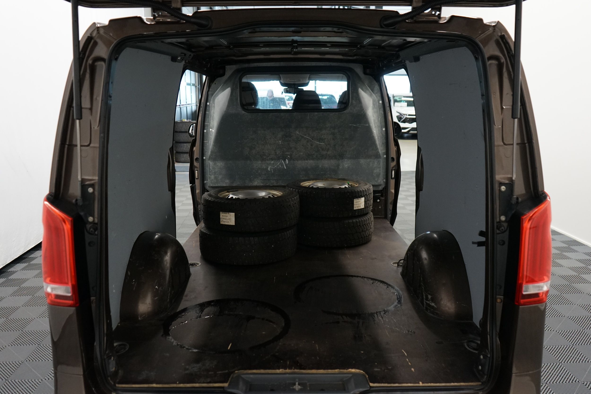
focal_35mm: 29
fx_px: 476
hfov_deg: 63.7
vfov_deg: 45.0
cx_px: 296
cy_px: 197
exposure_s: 1/160
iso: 2000
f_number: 3.5
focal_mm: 29
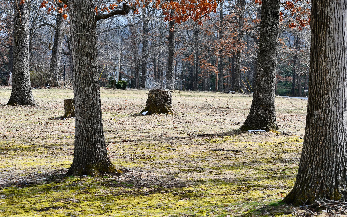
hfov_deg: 19.3
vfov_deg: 12.1
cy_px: 112
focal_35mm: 108
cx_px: 172
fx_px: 1021
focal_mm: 70
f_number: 8
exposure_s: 1/250
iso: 125
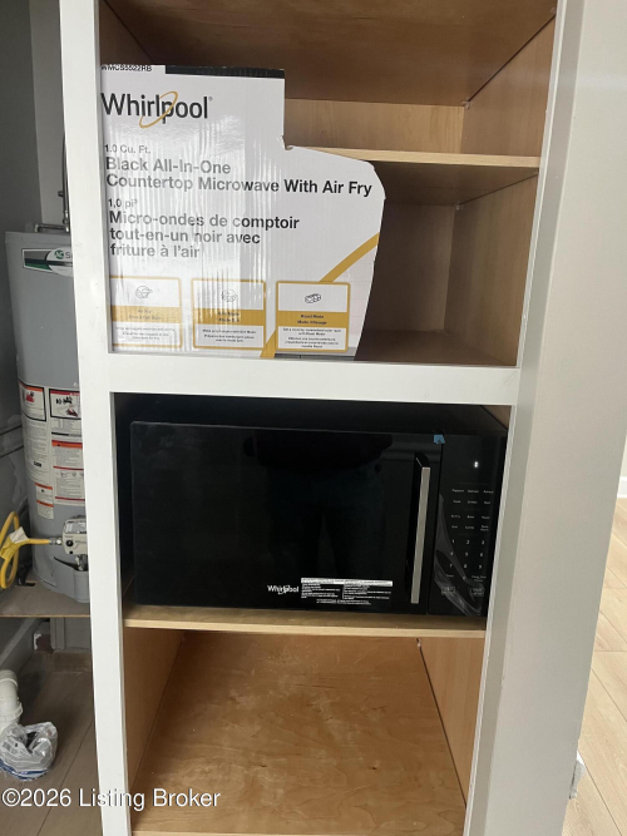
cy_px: 418
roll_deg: -1.6
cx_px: 314
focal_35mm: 26
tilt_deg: -13.2
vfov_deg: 67.3
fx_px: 628
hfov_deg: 53.0
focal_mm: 5.1
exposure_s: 1/60
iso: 160
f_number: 1.6
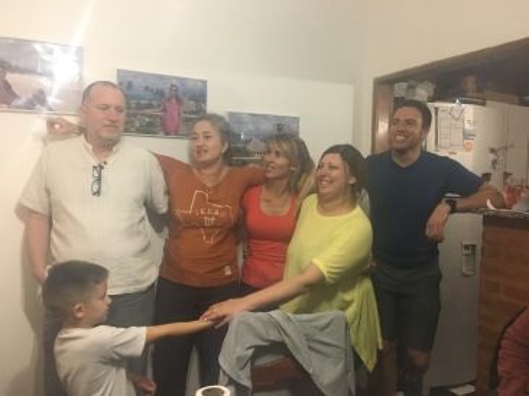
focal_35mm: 29
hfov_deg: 61.7
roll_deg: -0.3
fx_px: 443
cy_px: 198
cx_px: 264
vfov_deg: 48.2
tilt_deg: -1.6
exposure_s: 1/17
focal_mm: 4.15
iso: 200
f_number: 2.2
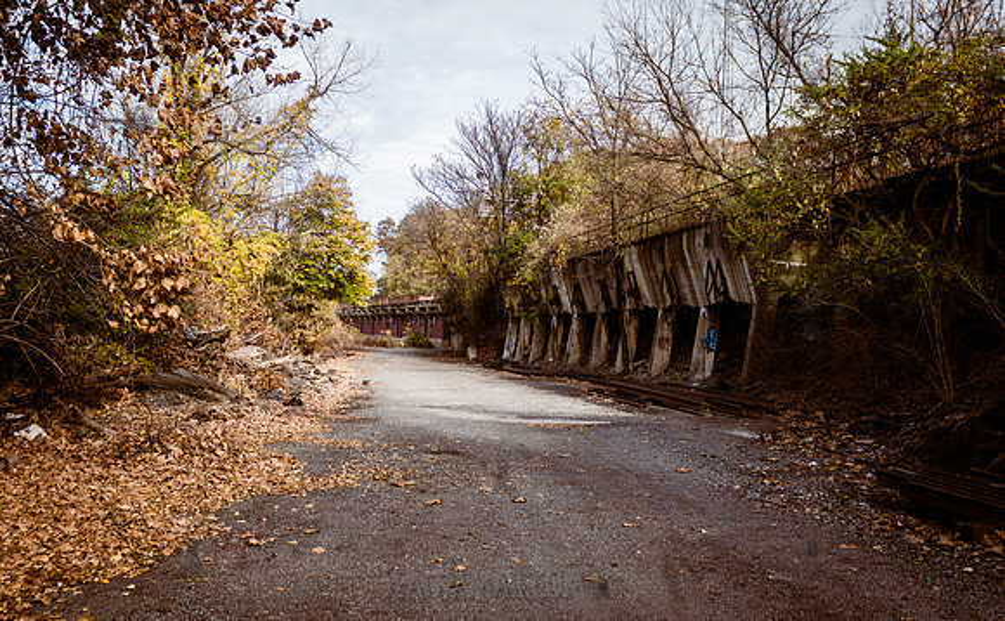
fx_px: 1005
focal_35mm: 37
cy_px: 335
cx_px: 502
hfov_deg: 53.1
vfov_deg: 34.3
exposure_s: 1/1000
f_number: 3.5
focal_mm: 24
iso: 200
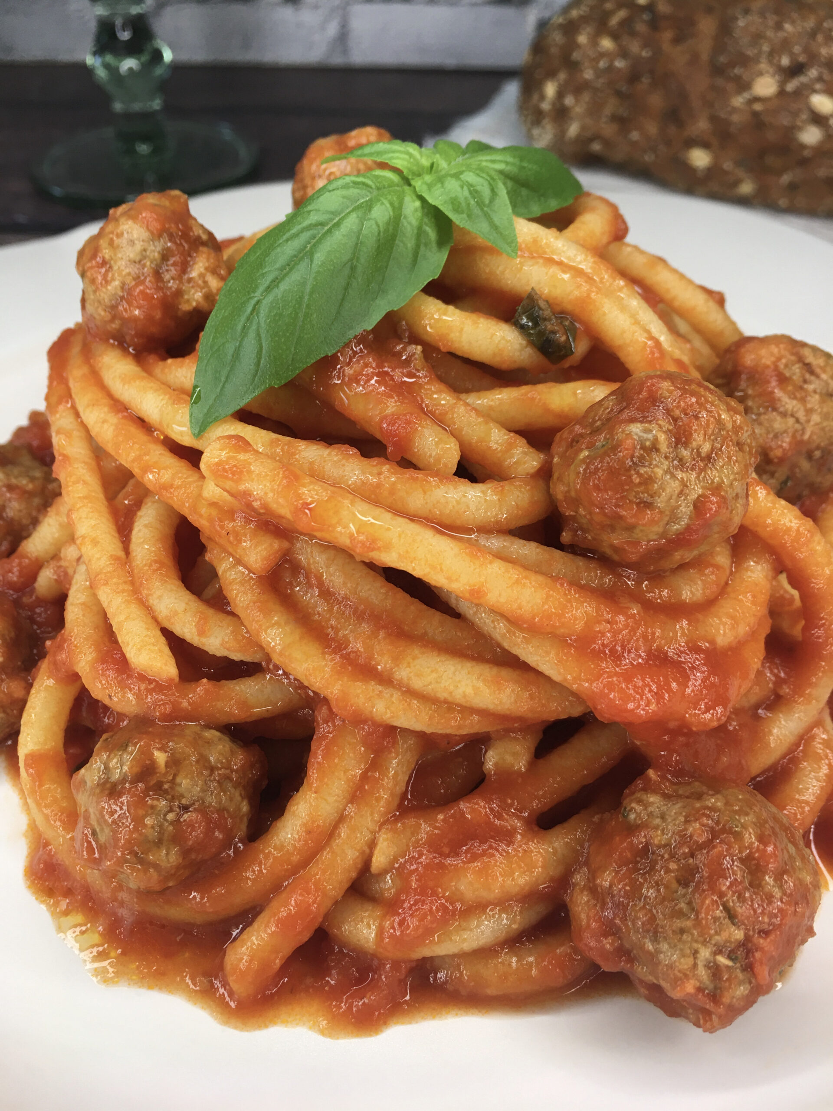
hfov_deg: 48.2
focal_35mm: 29
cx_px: 416
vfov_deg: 61.7
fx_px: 930
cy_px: 556
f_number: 2.2
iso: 25
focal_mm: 4.2
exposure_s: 1/33
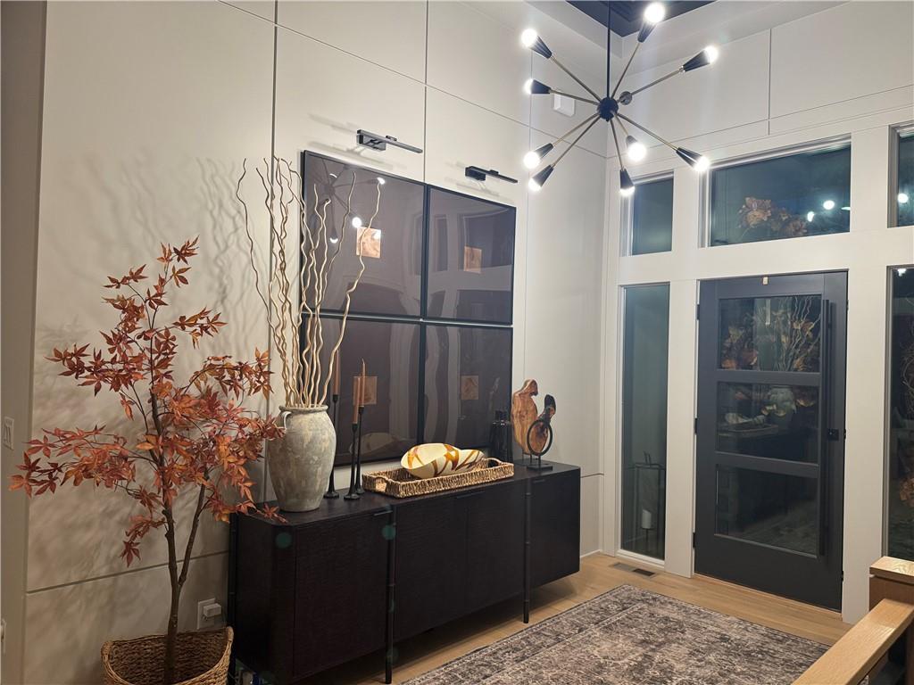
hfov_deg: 71.6
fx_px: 634
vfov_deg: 56.8
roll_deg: -1.9
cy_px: 342
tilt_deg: -0.7
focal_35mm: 24
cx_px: 457
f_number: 1.78
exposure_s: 1/60
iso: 125
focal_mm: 6.76
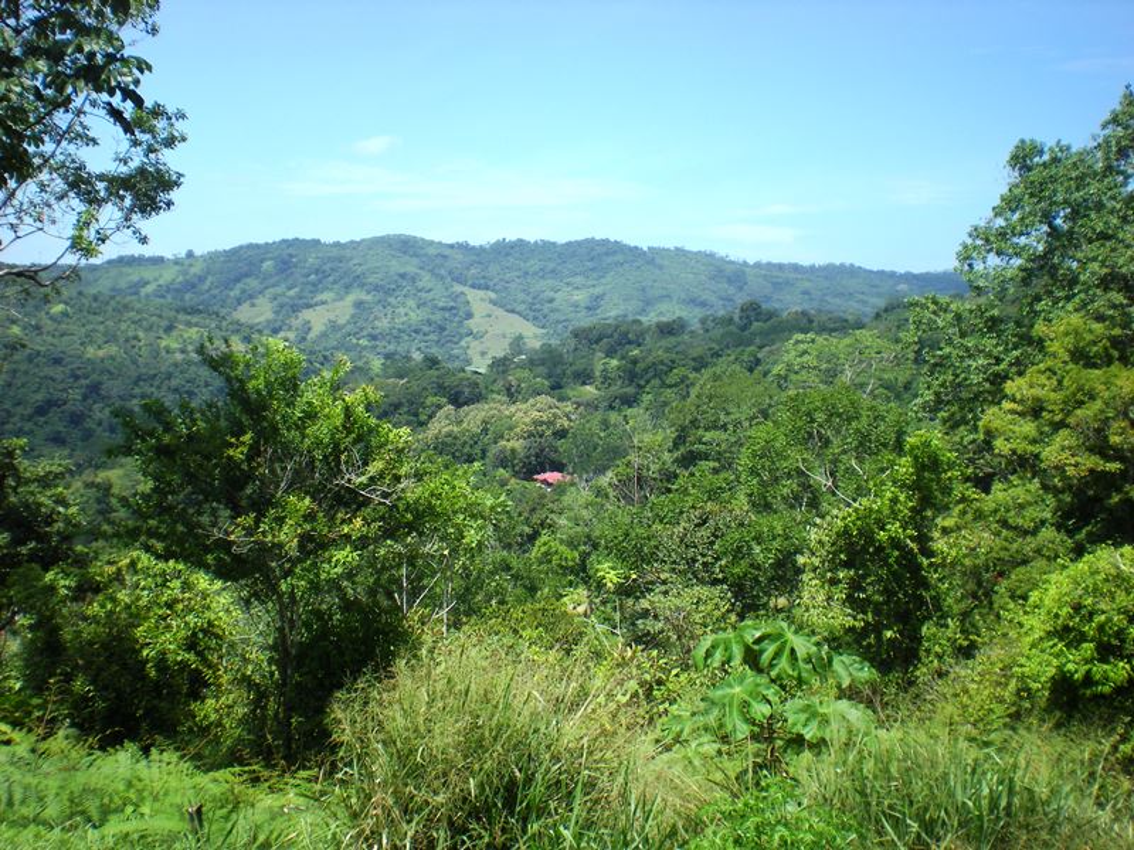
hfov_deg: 49.0
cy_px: 425
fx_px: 1245
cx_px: 567
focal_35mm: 38
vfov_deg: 37.7
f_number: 4.6
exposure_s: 1/333
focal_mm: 6.3
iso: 64
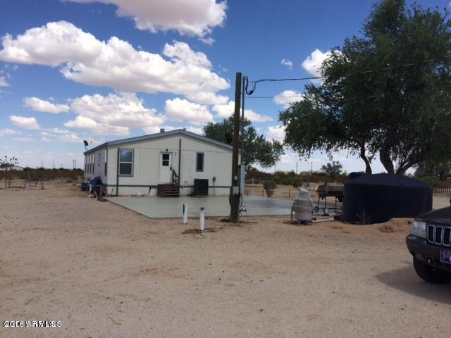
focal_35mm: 29
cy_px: 169
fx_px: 378
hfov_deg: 61.7
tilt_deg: +0.7
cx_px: 226
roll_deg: -1.5
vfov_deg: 48.2
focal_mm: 4.15
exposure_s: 1/3731
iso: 32
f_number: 2.2
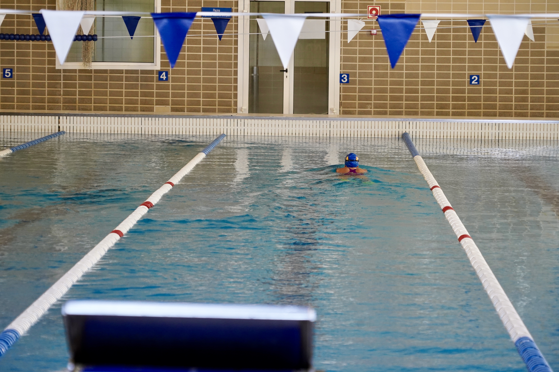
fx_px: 2018
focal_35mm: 130
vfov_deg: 10.5
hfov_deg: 15.8
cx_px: 280
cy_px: 186
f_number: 6.3
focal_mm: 130
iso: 3200
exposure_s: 1/160
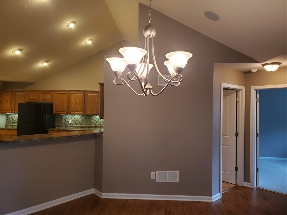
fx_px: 216
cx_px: 144
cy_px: 108
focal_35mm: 26
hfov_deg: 67.3
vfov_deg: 53.1
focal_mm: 4.3
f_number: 2.4
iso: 200
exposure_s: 1/60
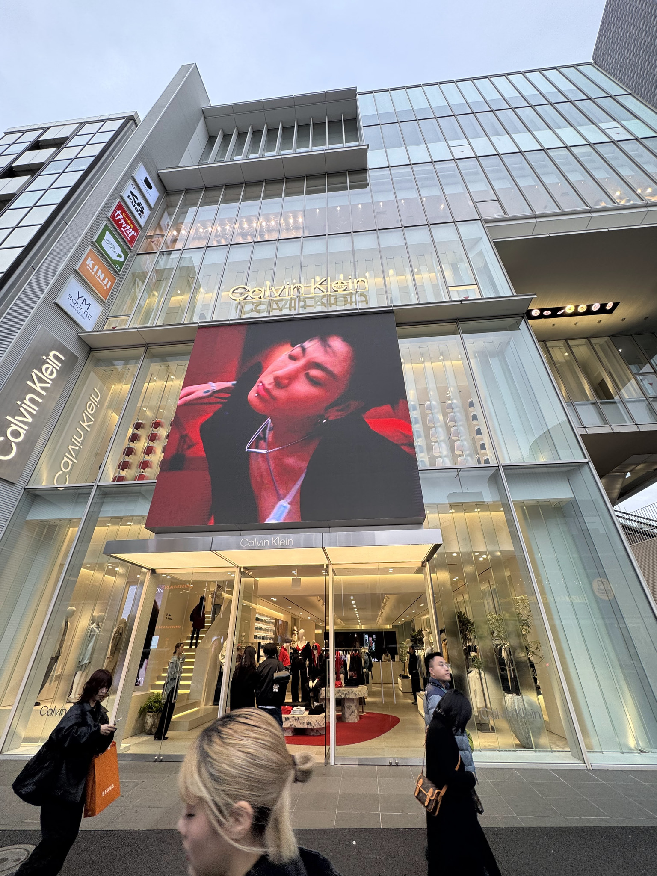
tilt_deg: +32.3
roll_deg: +0.9
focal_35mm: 14
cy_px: 438
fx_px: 354
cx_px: 328
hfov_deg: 85.7
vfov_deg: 102.1
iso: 40
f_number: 2.2
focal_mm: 2.22
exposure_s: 1/192
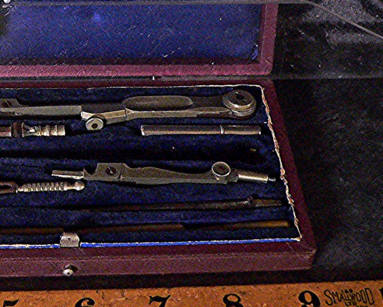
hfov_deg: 18.9
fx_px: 1134
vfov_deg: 15.2
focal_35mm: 100
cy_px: 24
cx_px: 45
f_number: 2.8
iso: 400
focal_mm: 6
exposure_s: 1/13
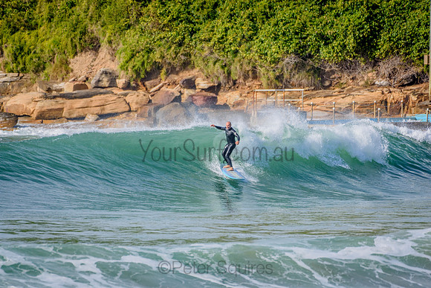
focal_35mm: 750
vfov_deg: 1.8
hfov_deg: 2.7
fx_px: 8981
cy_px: 144
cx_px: 216
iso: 360
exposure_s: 1/2000
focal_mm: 500
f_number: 5.6
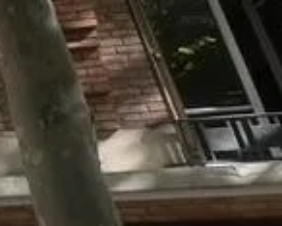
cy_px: 131
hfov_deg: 10.8
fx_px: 743
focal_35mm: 89
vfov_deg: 17.3
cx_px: -614
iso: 32
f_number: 1.8
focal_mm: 1.57
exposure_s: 1/279
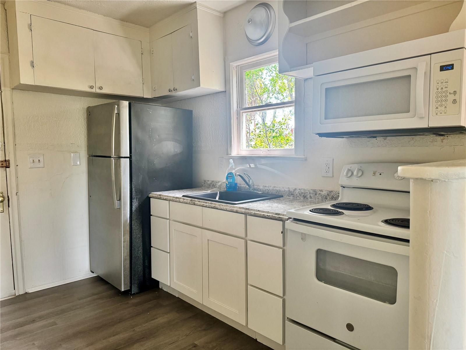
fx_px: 323
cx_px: 233
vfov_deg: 56.8
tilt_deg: -5.0
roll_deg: +0.8
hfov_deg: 71.6
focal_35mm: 24
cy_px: 175
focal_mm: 6.76
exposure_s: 1/121
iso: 200
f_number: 1.78
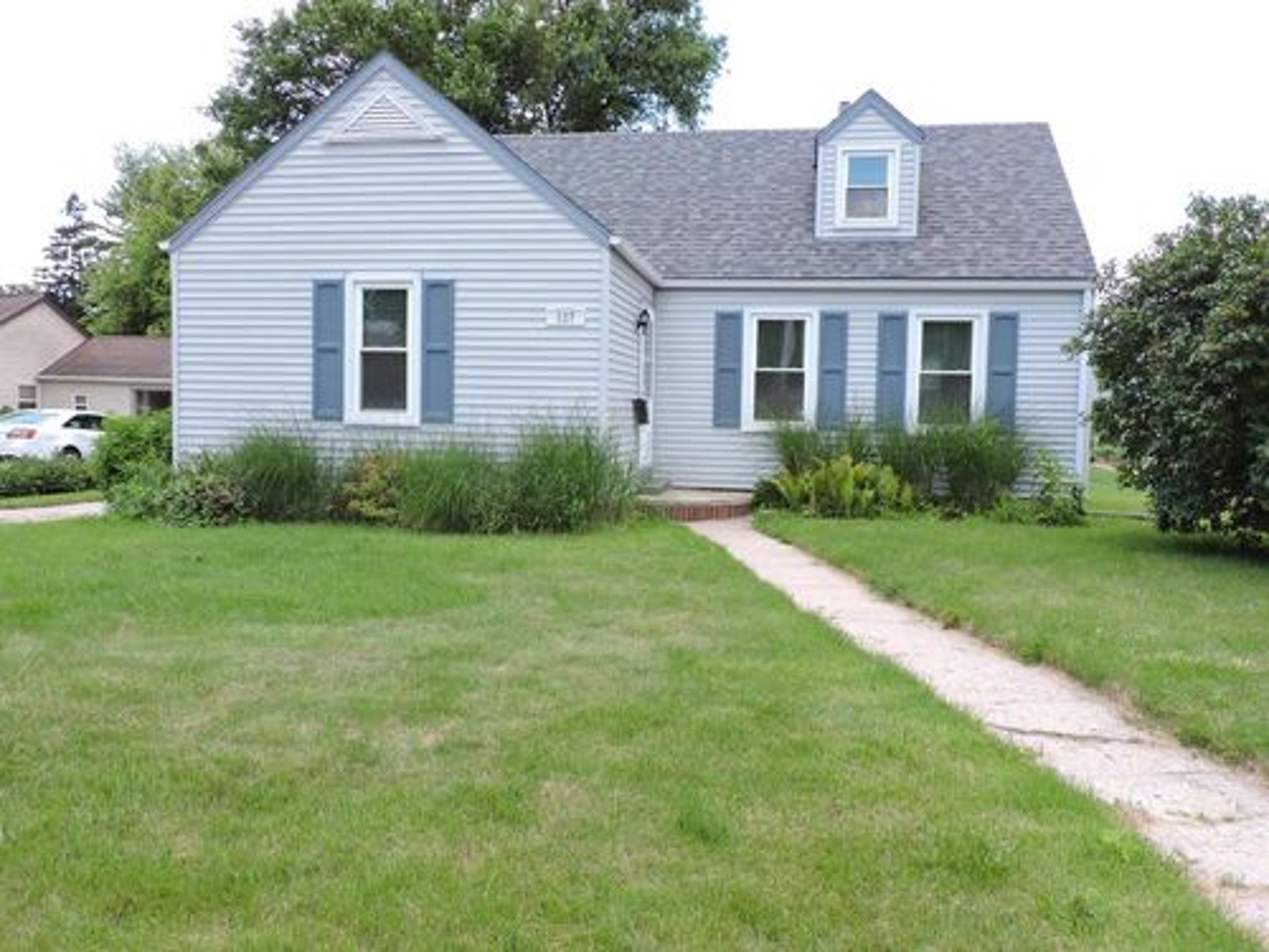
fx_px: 1026
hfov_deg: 63.4
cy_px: 476
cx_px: 634
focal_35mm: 28
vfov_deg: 49.7
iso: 140
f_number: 3.1
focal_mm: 5
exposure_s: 1/400
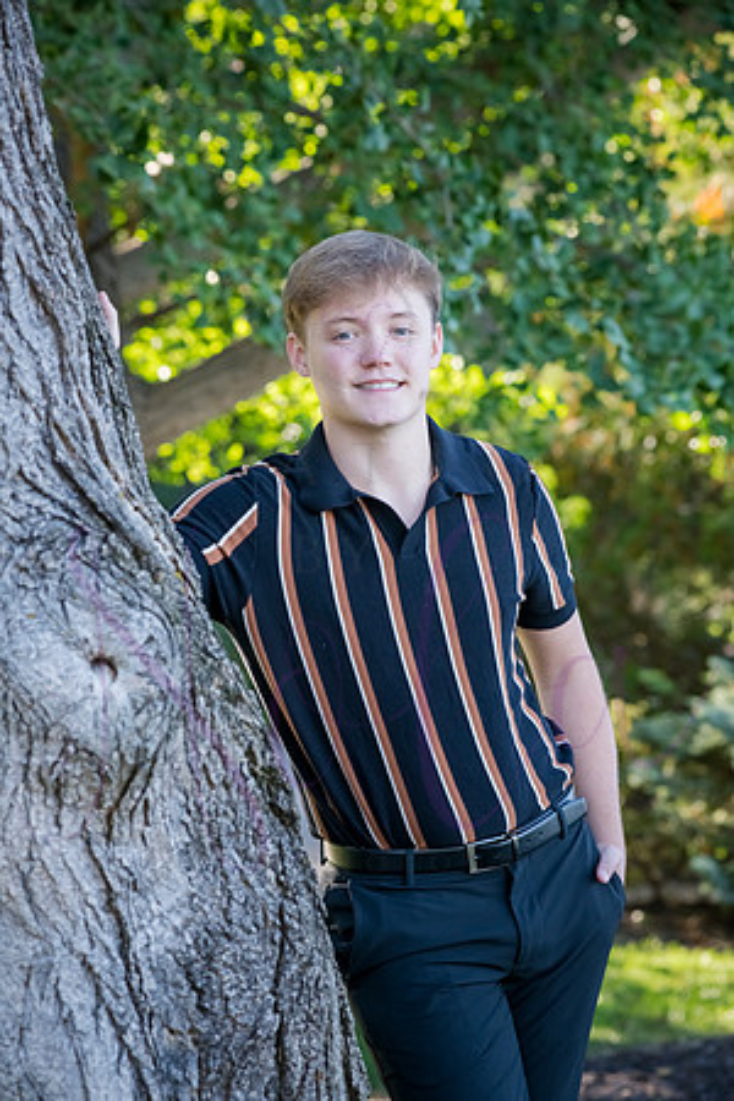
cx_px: 367
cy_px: 550
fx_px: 3670
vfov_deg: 17.1
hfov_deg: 11.4
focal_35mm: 120
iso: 800
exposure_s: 1/320
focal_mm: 120
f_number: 7.1
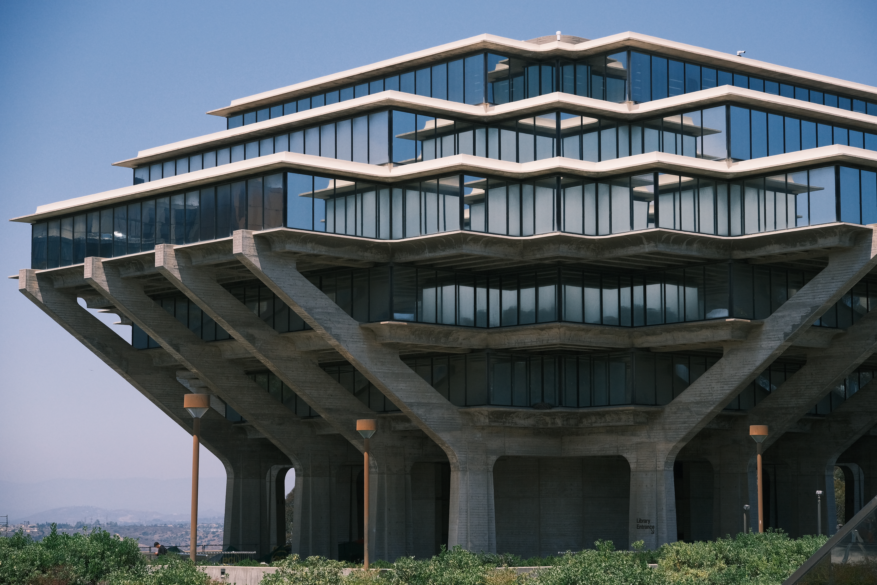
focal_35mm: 84
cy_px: 292
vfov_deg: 16.3
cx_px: 438
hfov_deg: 24.2
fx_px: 2046
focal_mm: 56
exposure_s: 1/3200
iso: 640
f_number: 5.6
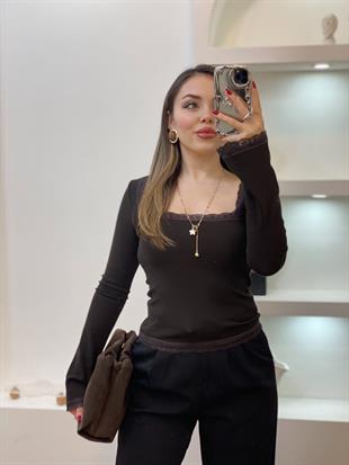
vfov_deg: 36.8
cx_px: 174
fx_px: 699
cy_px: 232
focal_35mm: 52
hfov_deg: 28.0
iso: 100
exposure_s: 1/100
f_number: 2
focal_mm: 6
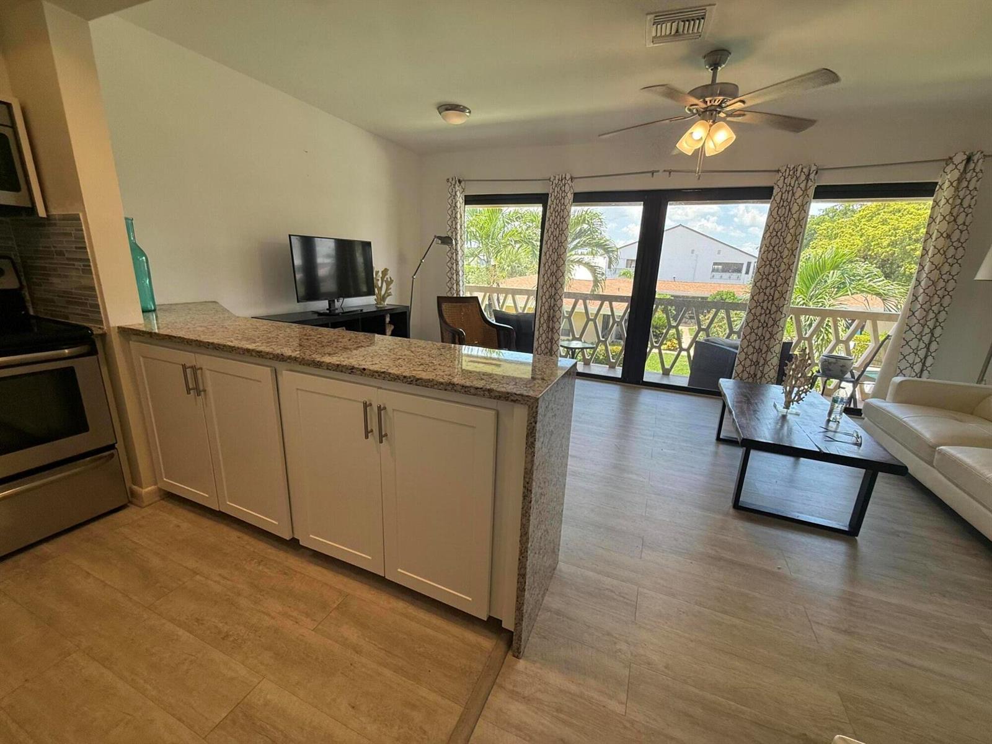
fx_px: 401
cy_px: 372
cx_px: 496
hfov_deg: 102.1
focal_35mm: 14
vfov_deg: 85.7
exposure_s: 1/120
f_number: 2.2
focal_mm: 2.22
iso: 80
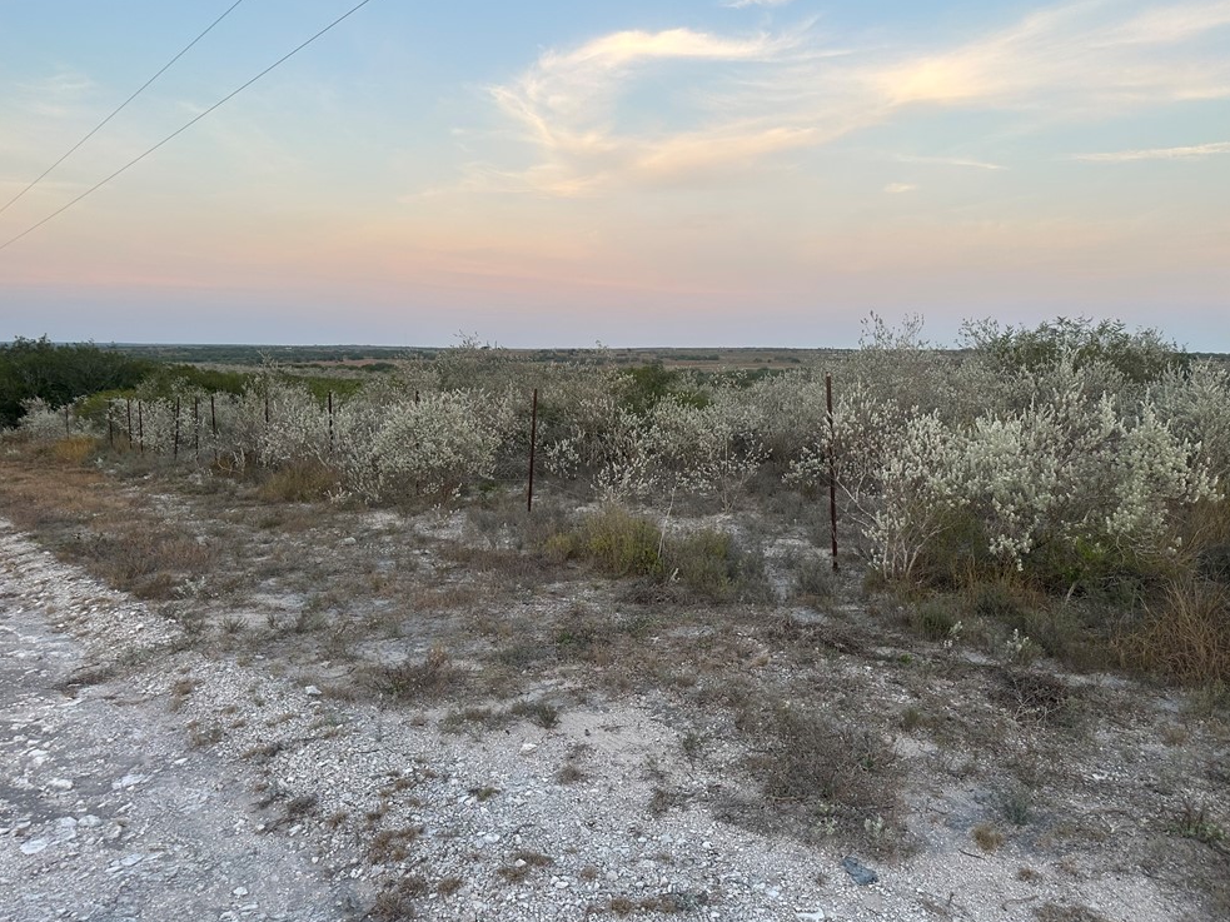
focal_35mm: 25
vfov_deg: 54.9
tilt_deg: -7.0
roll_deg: -0.8
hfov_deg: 69.4
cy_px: 453
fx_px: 888
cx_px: 617
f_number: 1.78
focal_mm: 6.86
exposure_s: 1/268
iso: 80
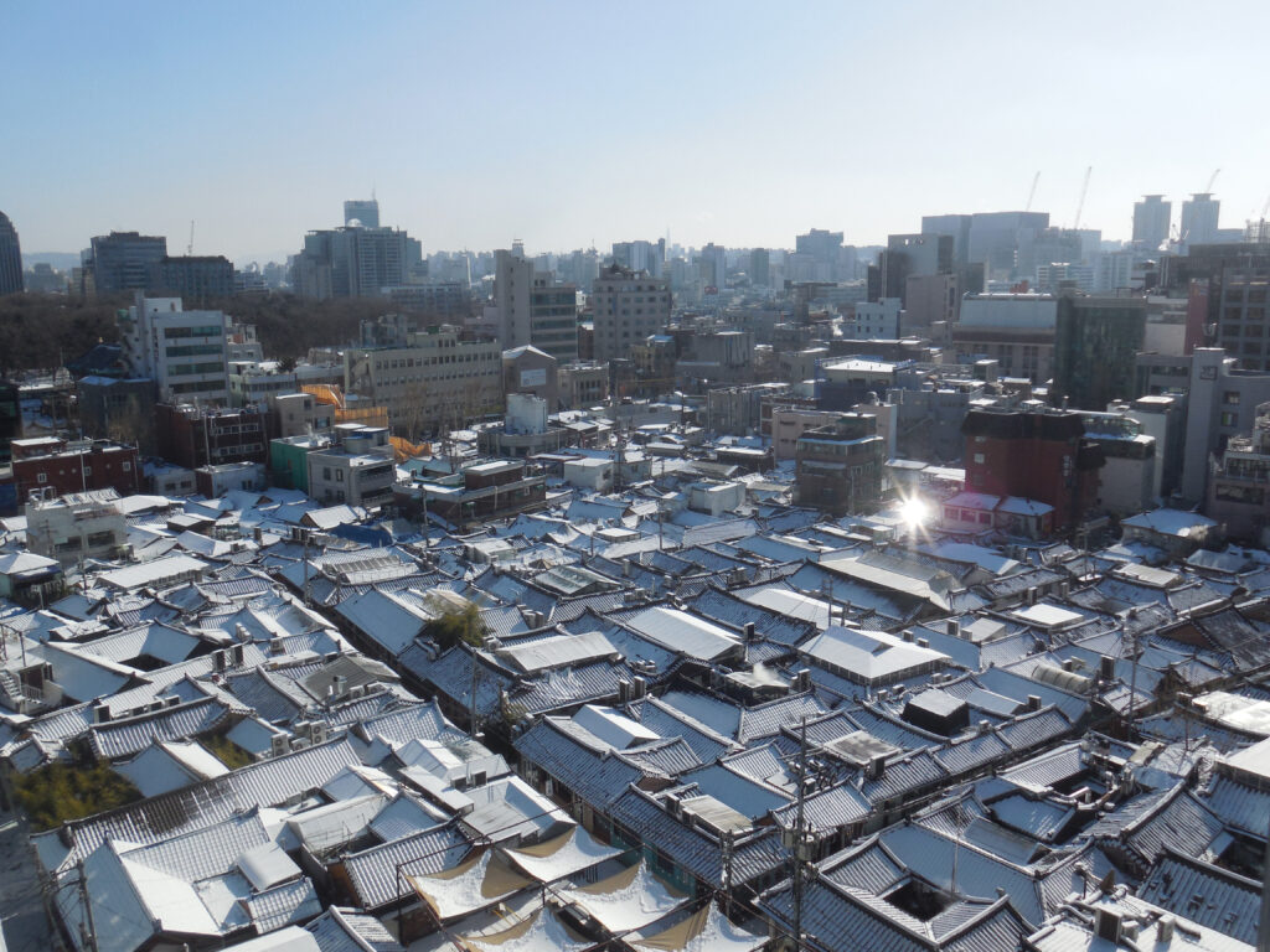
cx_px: 635
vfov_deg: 46.8
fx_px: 1101
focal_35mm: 30
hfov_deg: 60.0
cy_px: 476
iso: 125
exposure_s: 1/1600
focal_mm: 5.3
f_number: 3.8
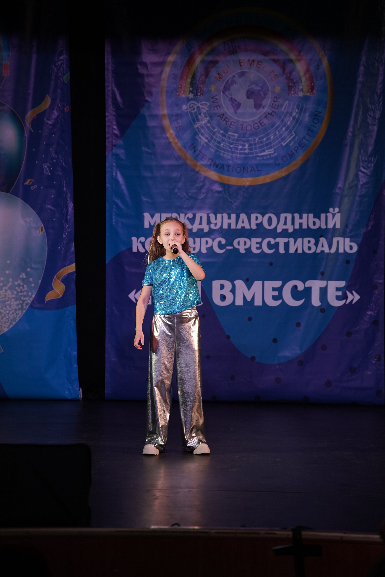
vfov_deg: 13.7
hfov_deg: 9.1
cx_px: 192
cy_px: 288
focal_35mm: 150
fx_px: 2406
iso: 1600
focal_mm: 150
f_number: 4
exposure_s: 1/400
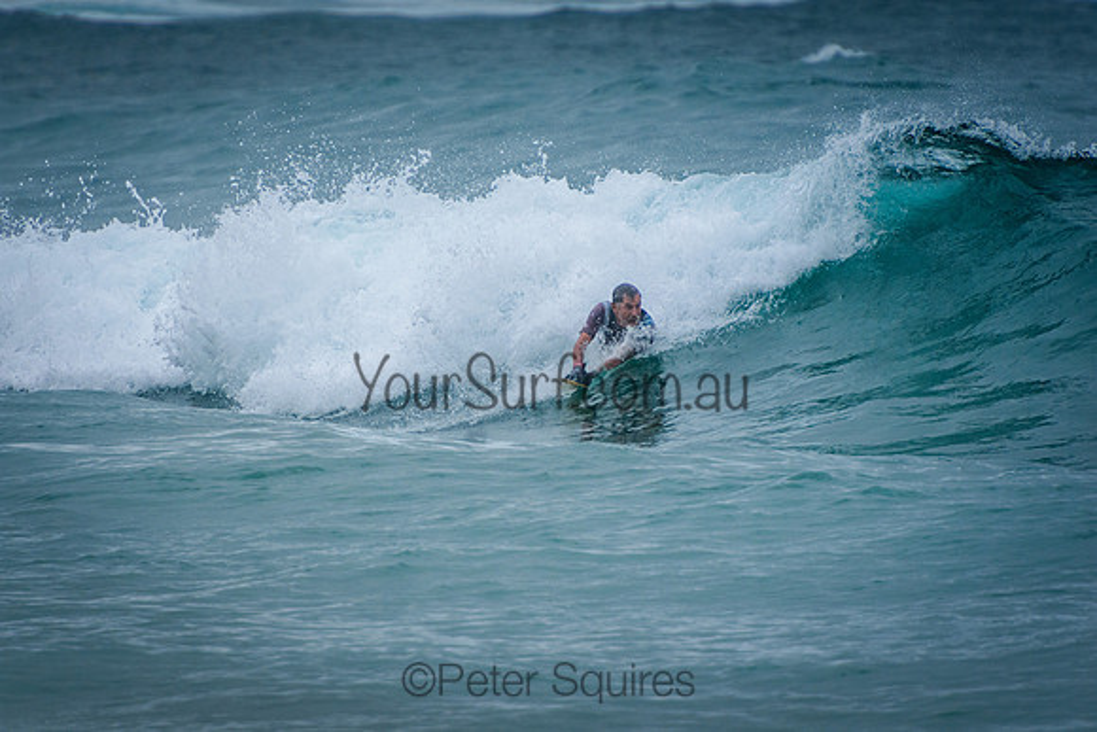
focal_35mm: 600
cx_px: 548
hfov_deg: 3.4
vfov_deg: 2.3
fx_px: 18287
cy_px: 366
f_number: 5.6
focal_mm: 400
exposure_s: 1/2000
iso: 500
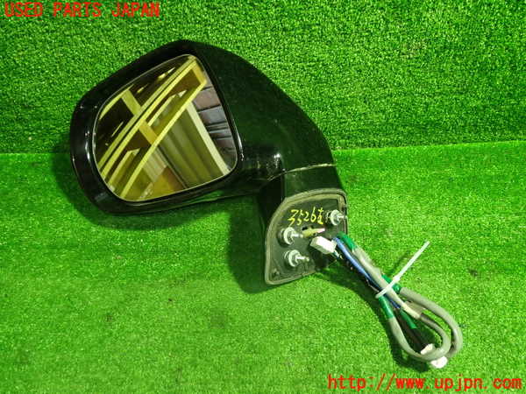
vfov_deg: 46.8
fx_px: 456
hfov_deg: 60.0
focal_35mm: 30
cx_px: 263
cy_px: 197
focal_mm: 5.4
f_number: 2.3
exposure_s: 1/30
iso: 400
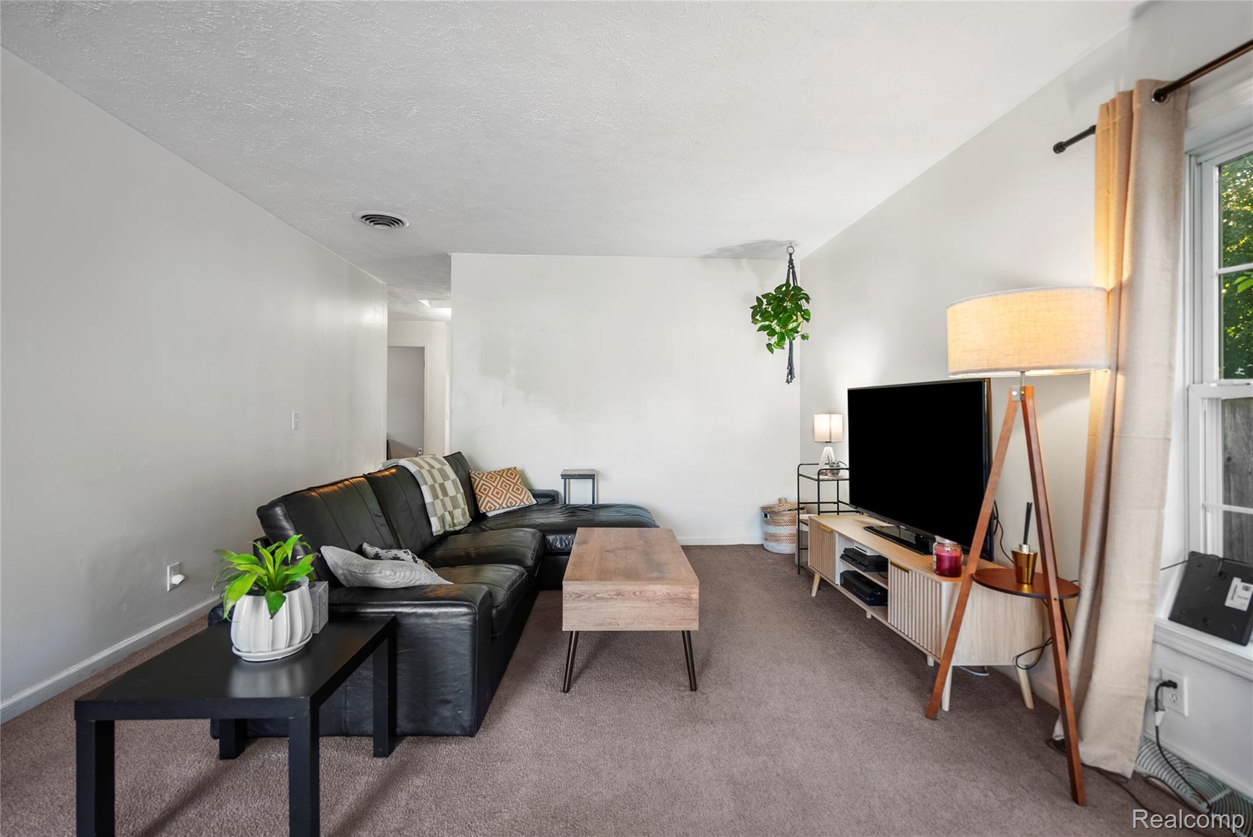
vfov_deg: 73.8
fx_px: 557
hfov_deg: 96.7
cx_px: 626
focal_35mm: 16
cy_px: 418
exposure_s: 1/8
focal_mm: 16
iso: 100
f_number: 4
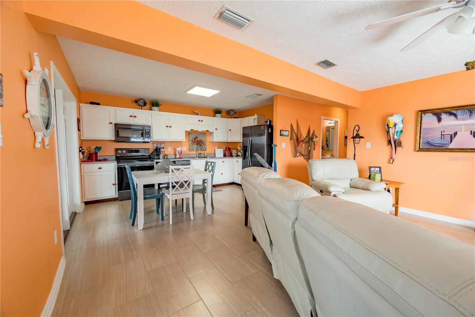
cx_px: 238
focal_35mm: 14
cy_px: 158
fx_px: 185
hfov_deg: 104.2
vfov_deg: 81.2
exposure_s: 1/100
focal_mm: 14
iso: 250
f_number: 8
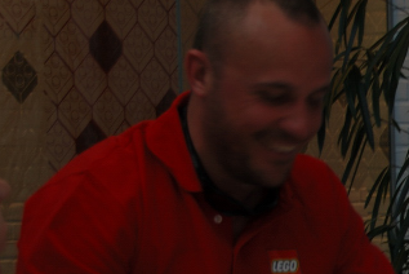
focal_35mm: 155
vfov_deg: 8.8
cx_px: 587
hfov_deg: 12.7
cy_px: 238
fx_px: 1763
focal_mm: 32
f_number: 4.2
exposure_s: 1/20
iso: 100
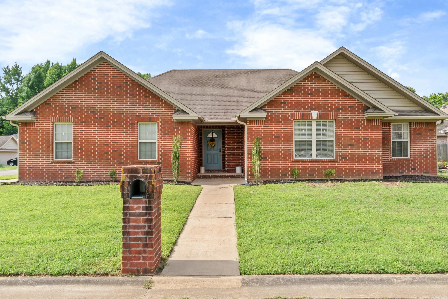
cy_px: 150
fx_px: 336
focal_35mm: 27
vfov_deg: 47.9
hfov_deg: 67.4
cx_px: 224
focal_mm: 18
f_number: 9
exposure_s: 1/500
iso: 250
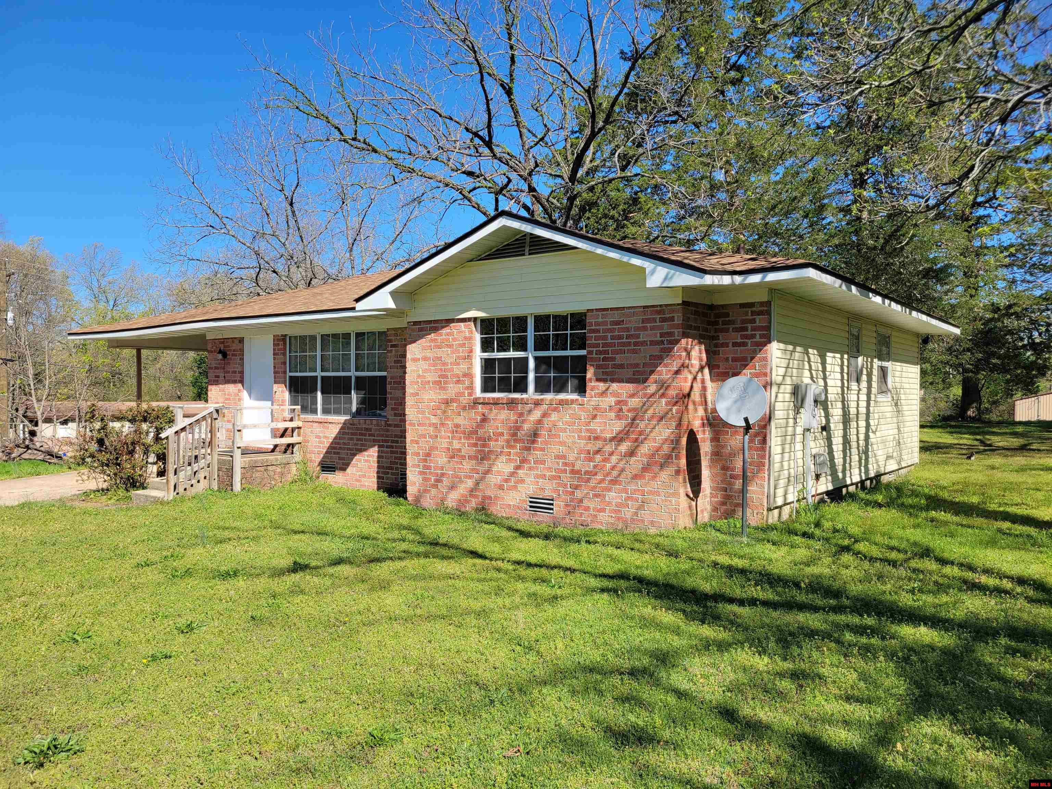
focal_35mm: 26
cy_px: 394
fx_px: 790
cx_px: 526
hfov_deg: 67.3
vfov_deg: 53.1
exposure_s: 1/1899
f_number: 1.8
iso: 40
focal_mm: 5.4
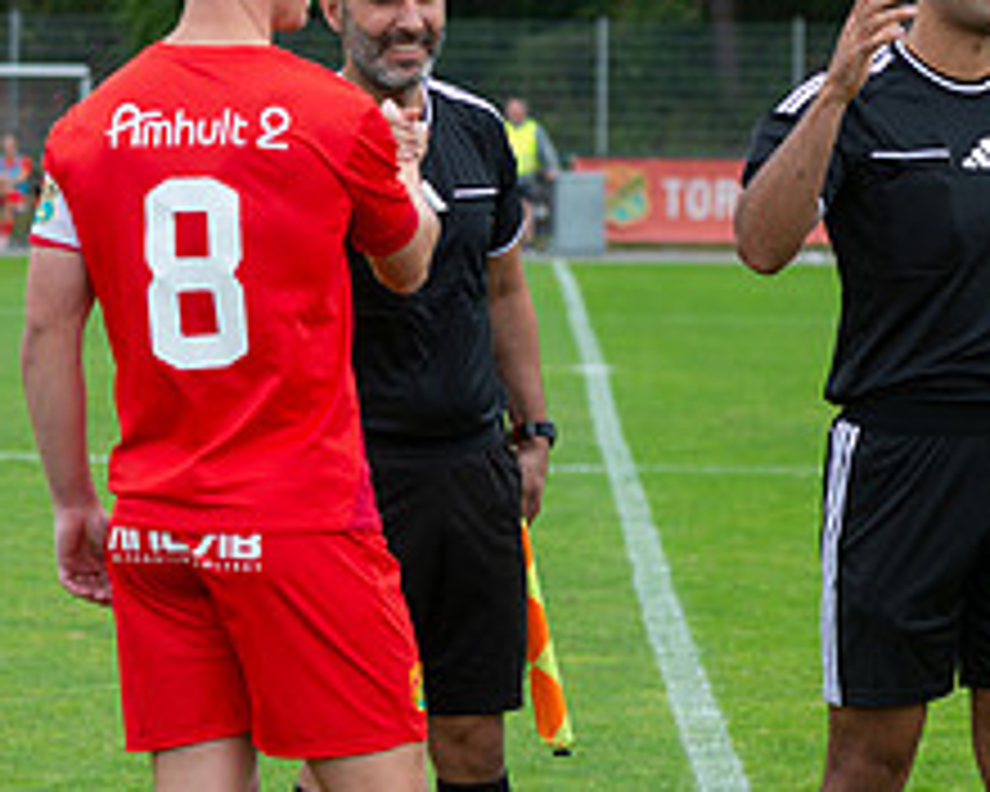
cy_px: 405
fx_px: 6241
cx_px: 958
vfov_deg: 7.3
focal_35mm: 213
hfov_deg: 9.0
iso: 200
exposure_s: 1/500
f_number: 4
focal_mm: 86
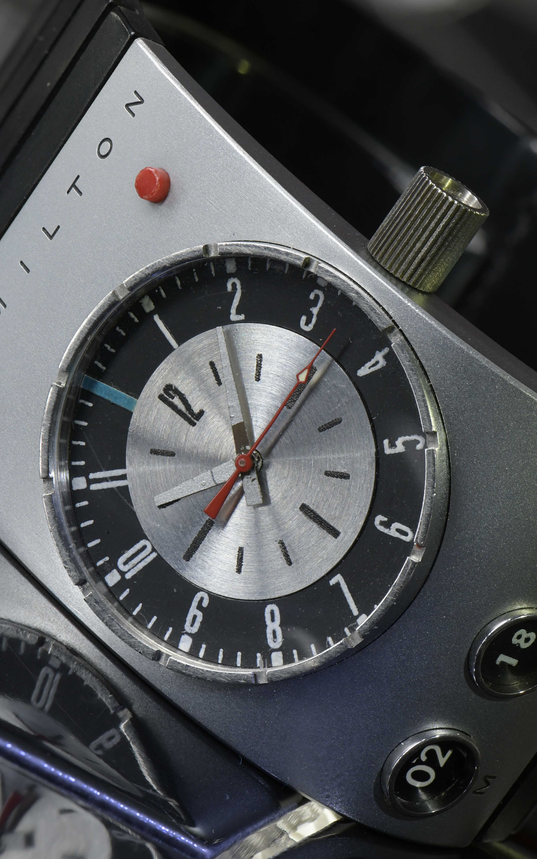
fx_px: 4145
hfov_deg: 7.4
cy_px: 441
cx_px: 287
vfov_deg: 11.8
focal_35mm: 177
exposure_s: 1/100
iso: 1000
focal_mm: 105
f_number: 13
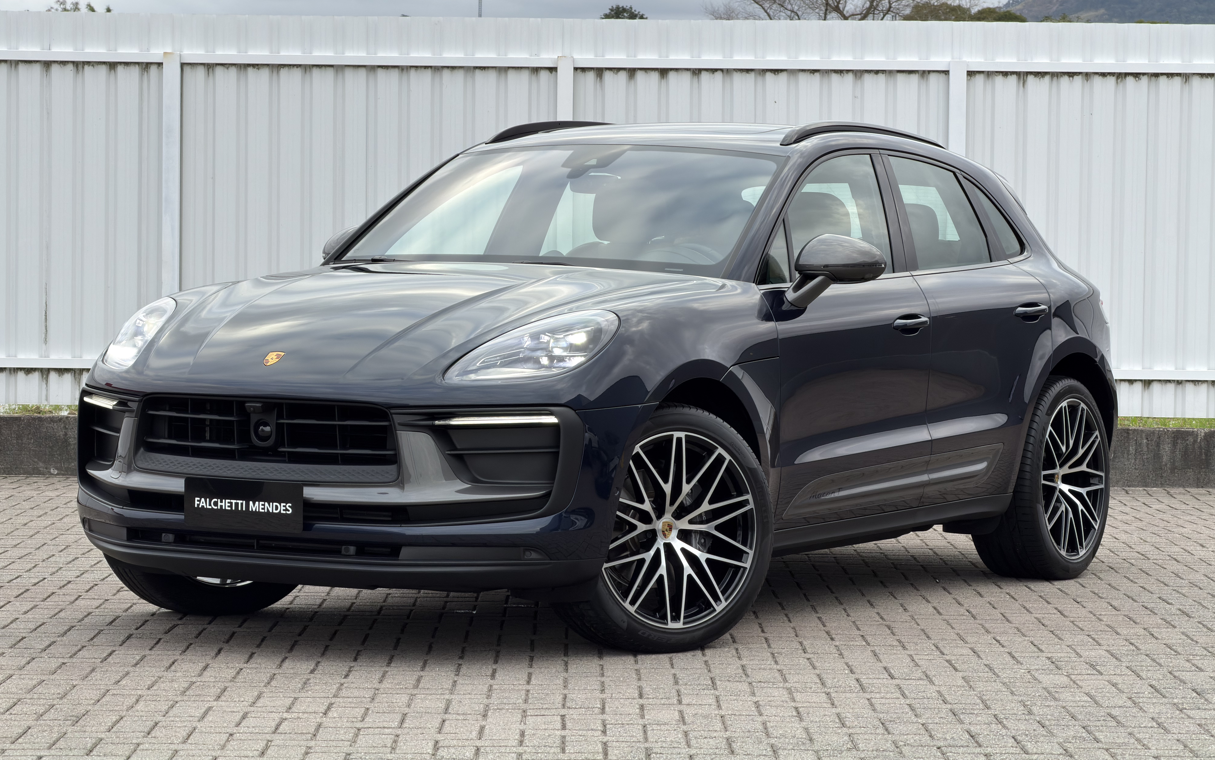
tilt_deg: -2.6
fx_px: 3543
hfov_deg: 19.5
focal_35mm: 107
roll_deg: -0.5
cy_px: 317
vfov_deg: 12.2
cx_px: 602
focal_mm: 16.89
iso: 50
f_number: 2.8
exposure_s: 1/121
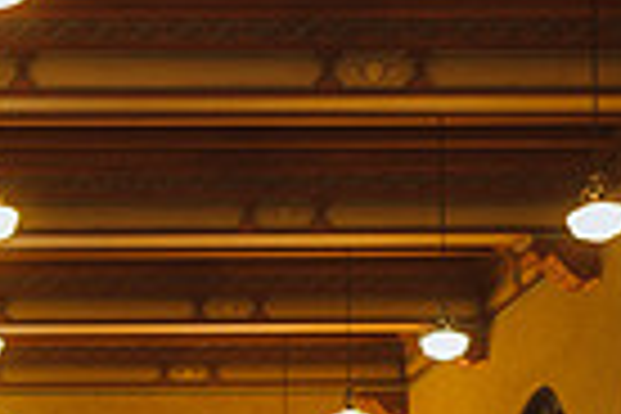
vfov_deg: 12.6
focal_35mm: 101
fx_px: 1742
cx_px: -4
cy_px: 700
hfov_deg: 19.6
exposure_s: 1/125
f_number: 2.8
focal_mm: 24
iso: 500
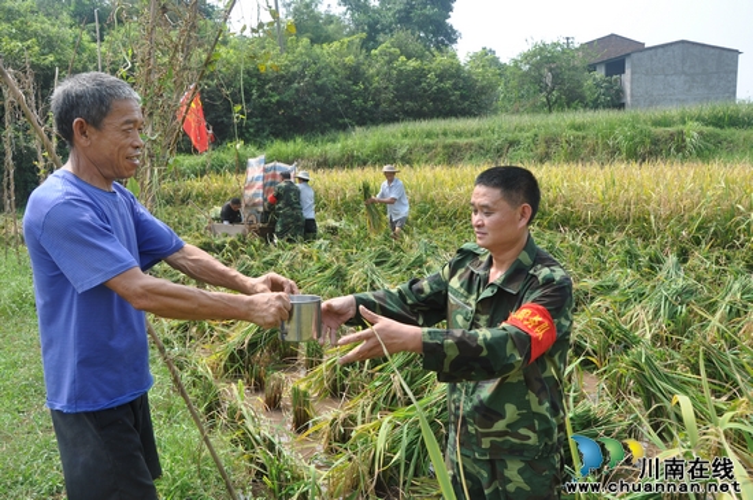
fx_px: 689
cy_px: 250
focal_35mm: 33
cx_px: 376
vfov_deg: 39.9
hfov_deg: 57.3
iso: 200
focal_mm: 22
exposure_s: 1/250
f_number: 8
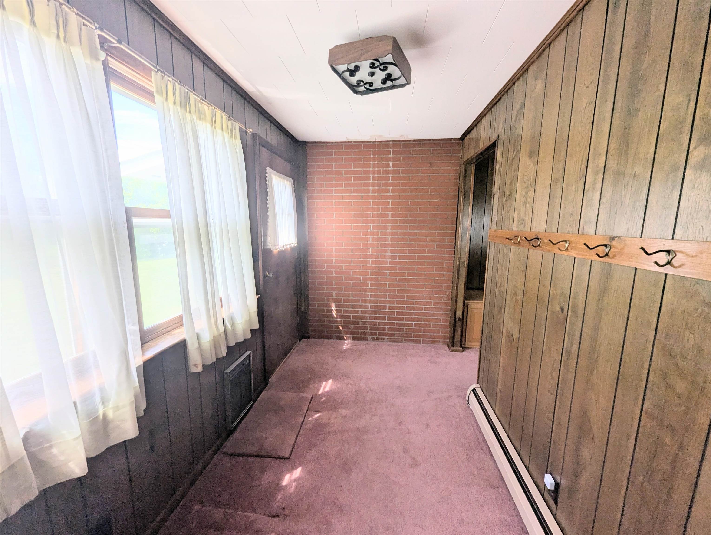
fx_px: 267
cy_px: 268
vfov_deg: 90.1
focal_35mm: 13
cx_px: 356
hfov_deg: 106.1
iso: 38
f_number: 2.2
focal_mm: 1.95
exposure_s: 1/181
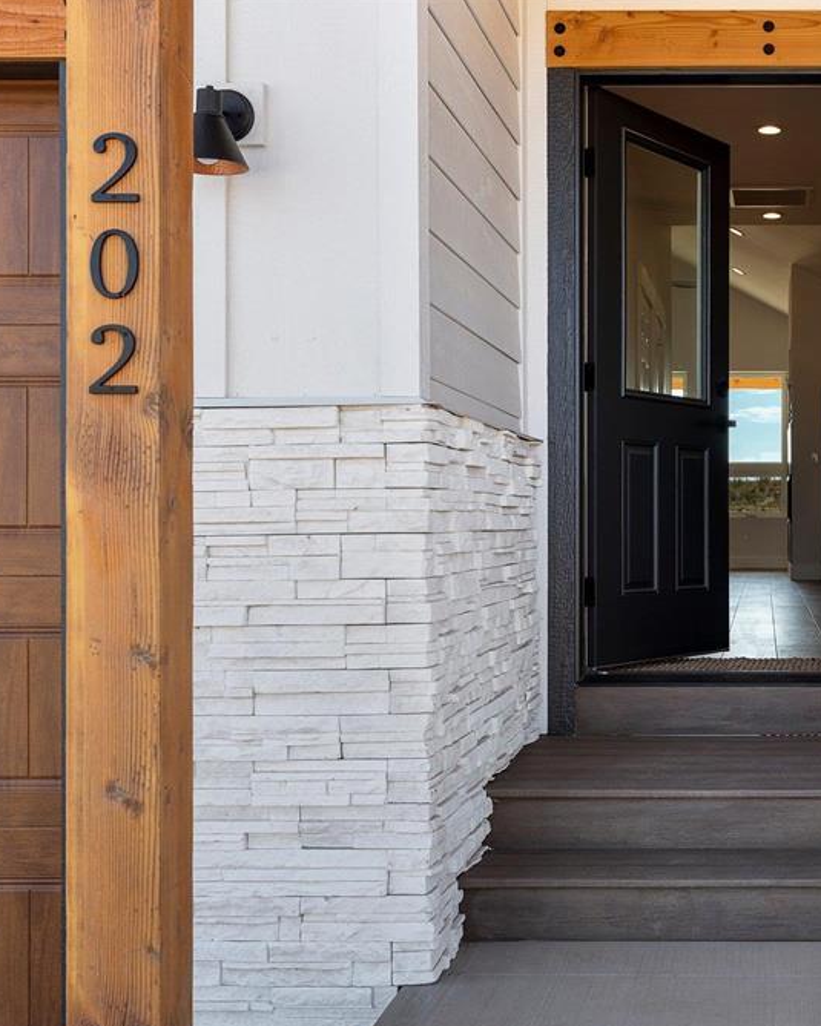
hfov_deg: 30.6
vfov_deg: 39.8
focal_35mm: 47
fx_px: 1419
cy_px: 518
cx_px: 764
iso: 400
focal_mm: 32.5
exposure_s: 1/1000
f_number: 8
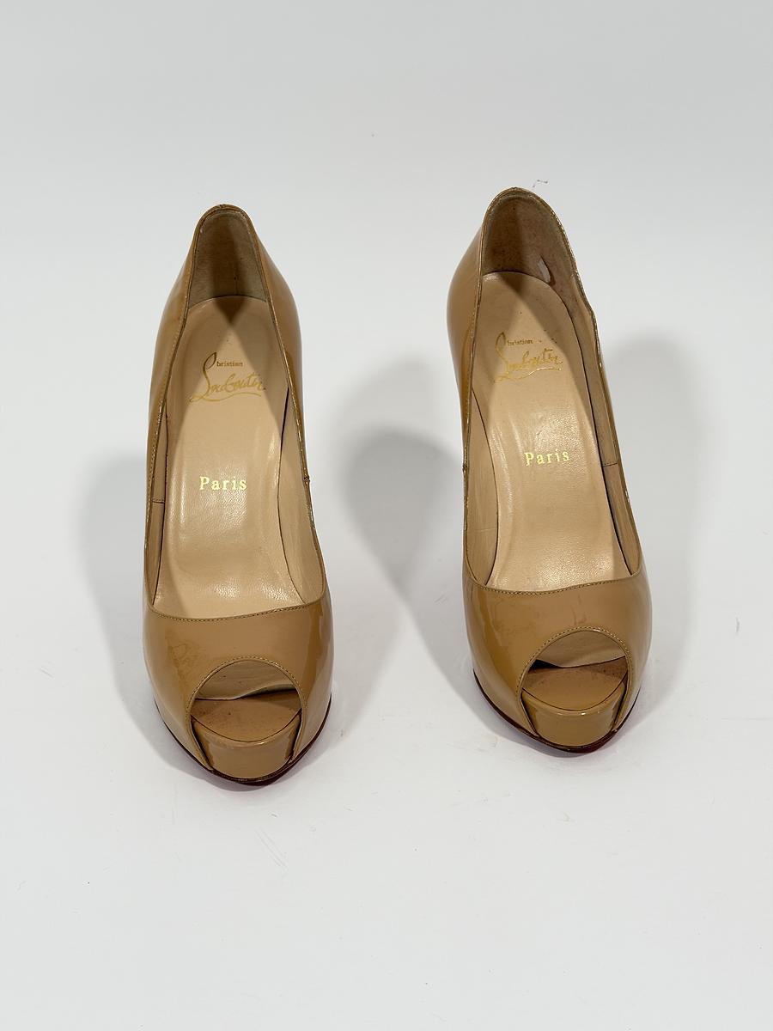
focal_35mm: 48
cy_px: 516
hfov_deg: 30.3
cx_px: 386
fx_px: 1429
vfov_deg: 39.7
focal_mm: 6.76
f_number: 1.78
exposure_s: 1/100
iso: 64
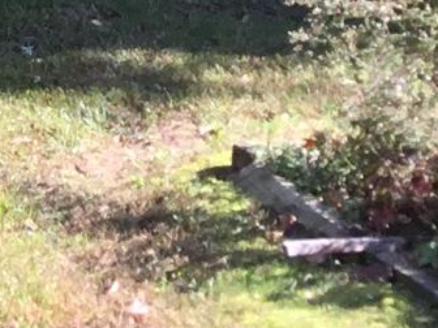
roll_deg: -0.4
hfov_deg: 10.0
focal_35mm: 189
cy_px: -258
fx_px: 2391
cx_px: -289
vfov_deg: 7.6
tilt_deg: -8.2
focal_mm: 3.3
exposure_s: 1/291
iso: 25
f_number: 2.4
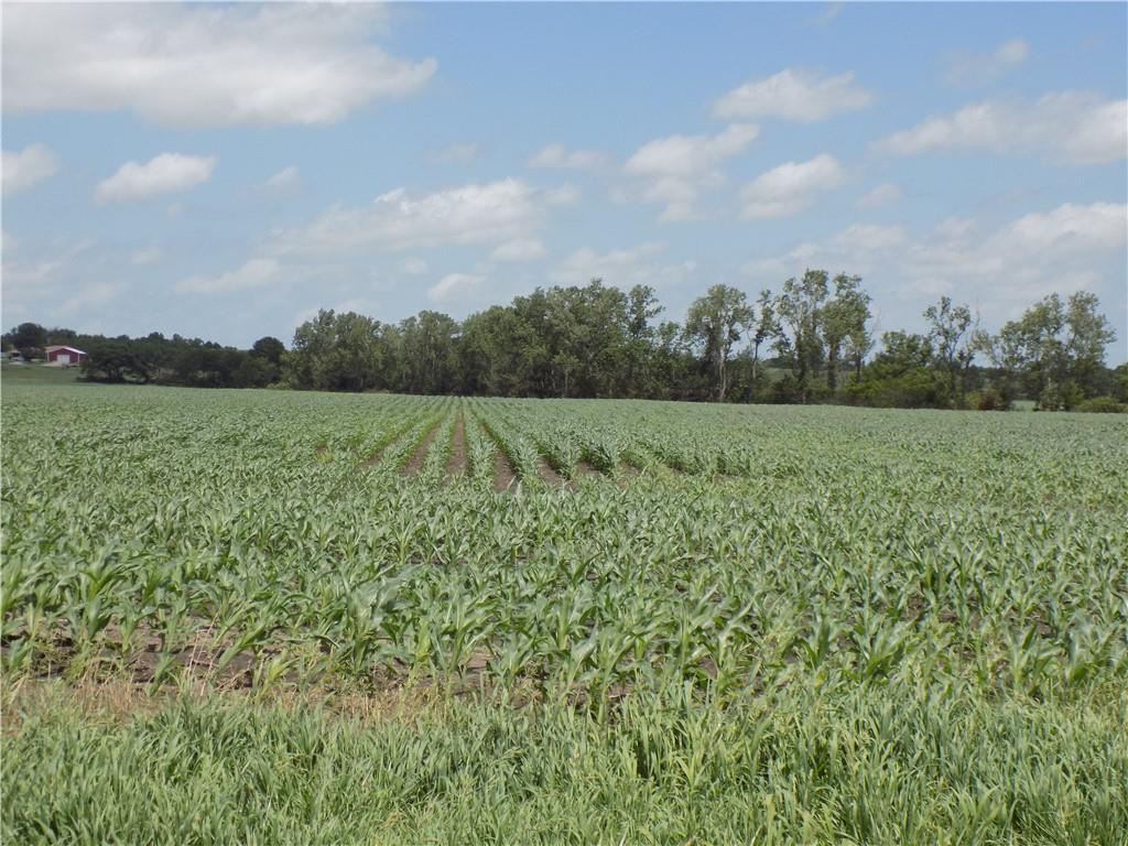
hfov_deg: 29.8
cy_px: 423
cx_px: 564
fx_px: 2118
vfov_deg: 22.6
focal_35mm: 65
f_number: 4.1
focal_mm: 11.5
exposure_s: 1/800
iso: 80
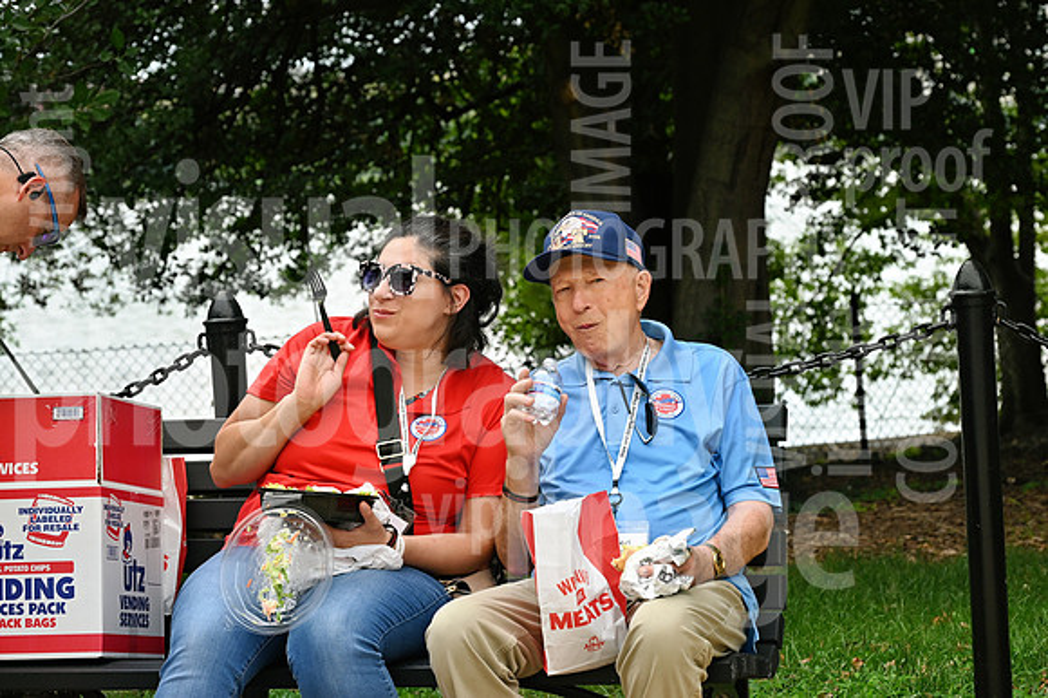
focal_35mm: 105
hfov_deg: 19.5
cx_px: 524
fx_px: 3055
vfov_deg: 13.0
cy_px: 349
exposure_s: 1/320
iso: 250
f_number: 5.6
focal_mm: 70
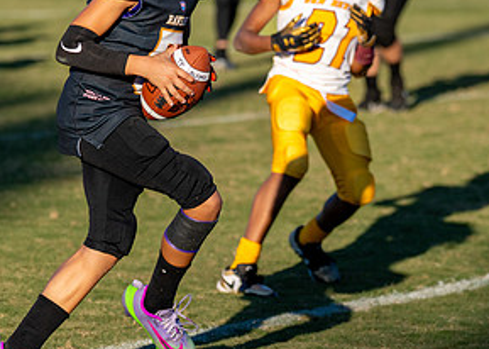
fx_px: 3844
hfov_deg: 7.3
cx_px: 184
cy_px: 127
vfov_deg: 5.2
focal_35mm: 277
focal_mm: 111
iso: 160
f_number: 2.8
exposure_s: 1/2500
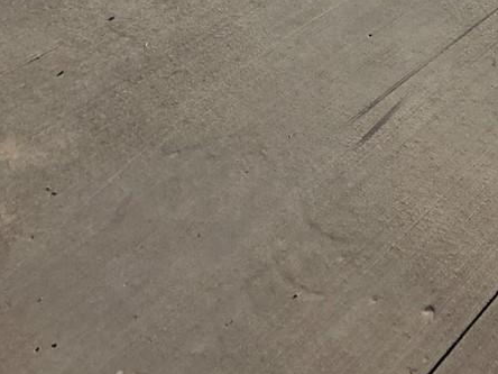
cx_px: 536
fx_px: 863
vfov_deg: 18.2
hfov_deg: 29.3
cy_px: -334
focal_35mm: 60
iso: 40
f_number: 1.9
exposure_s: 1/5206
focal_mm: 2.2
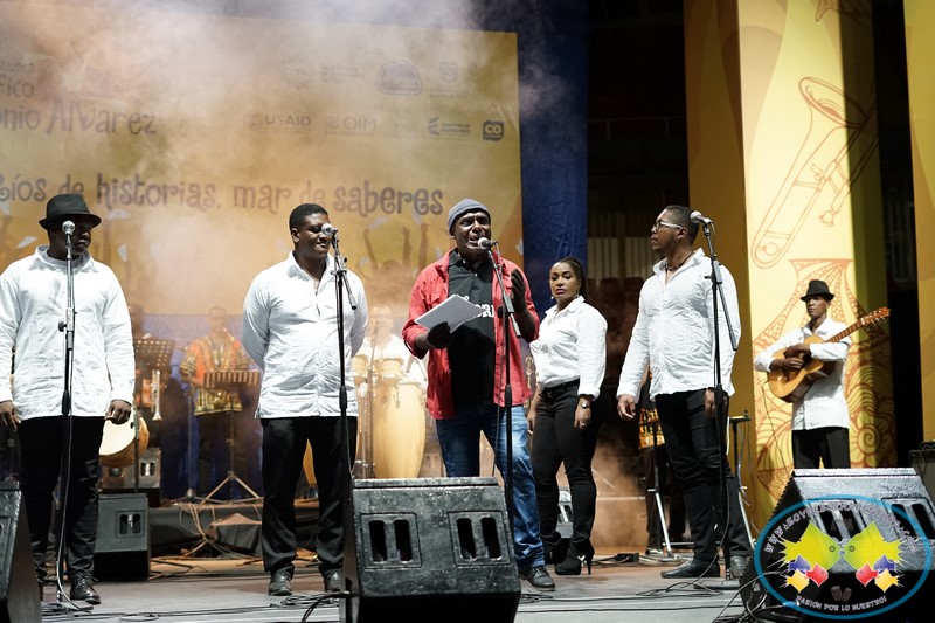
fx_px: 1298
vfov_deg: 27.0
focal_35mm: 50
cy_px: 312
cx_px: 468
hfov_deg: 39.6
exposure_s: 1/400
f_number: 2.8
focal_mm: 50
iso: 3200
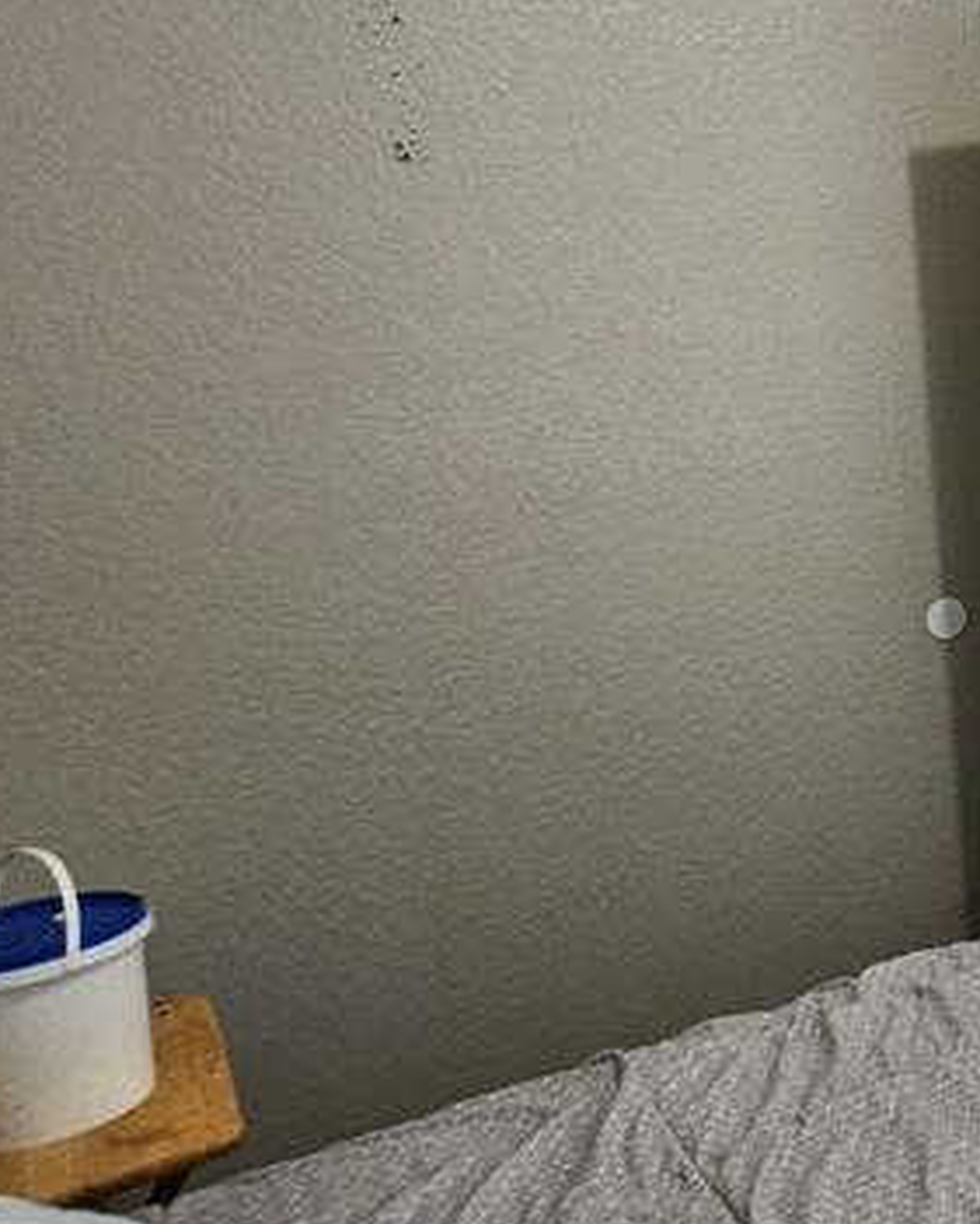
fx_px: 1341
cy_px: 492
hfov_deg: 28.2
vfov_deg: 48.8
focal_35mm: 37
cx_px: 1433
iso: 320
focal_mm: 2.2
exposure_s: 1/30
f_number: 2.2
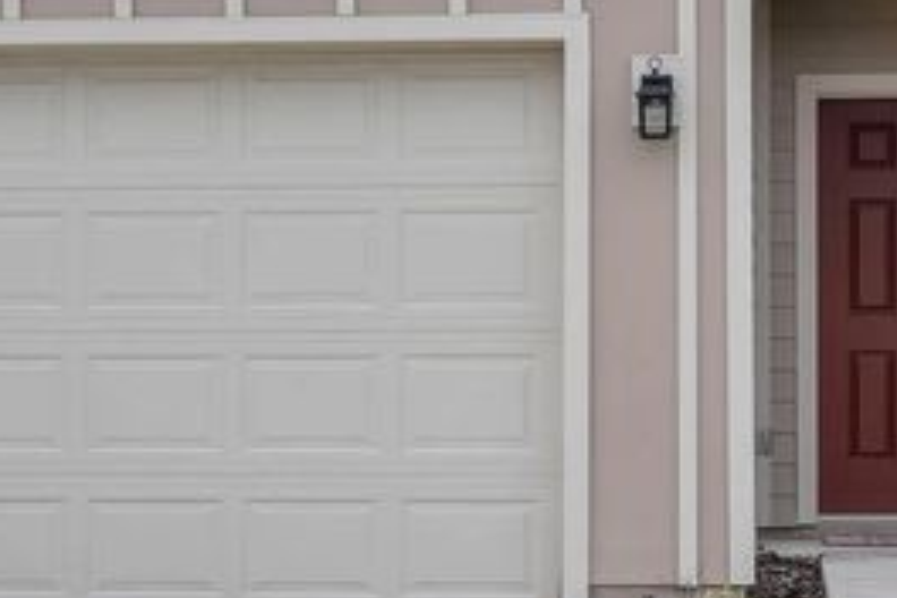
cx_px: 469
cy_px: 396
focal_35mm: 136
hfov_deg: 15.1
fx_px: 3388
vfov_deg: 10.1
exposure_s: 1/100
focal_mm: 35
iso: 100
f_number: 8
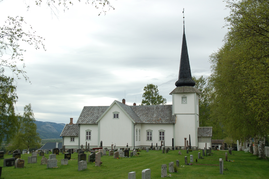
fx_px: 347
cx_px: 134
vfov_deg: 28.9
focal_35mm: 46
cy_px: 90
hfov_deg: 42.4
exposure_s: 1/640
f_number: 5
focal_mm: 31
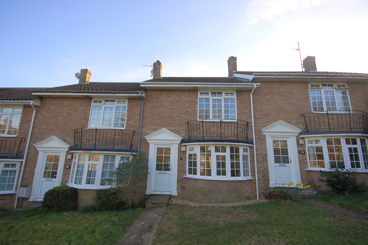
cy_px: 122
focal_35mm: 15
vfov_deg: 77.2
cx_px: 184
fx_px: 153
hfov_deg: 100.4
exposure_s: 1/125
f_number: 5.6
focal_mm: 10
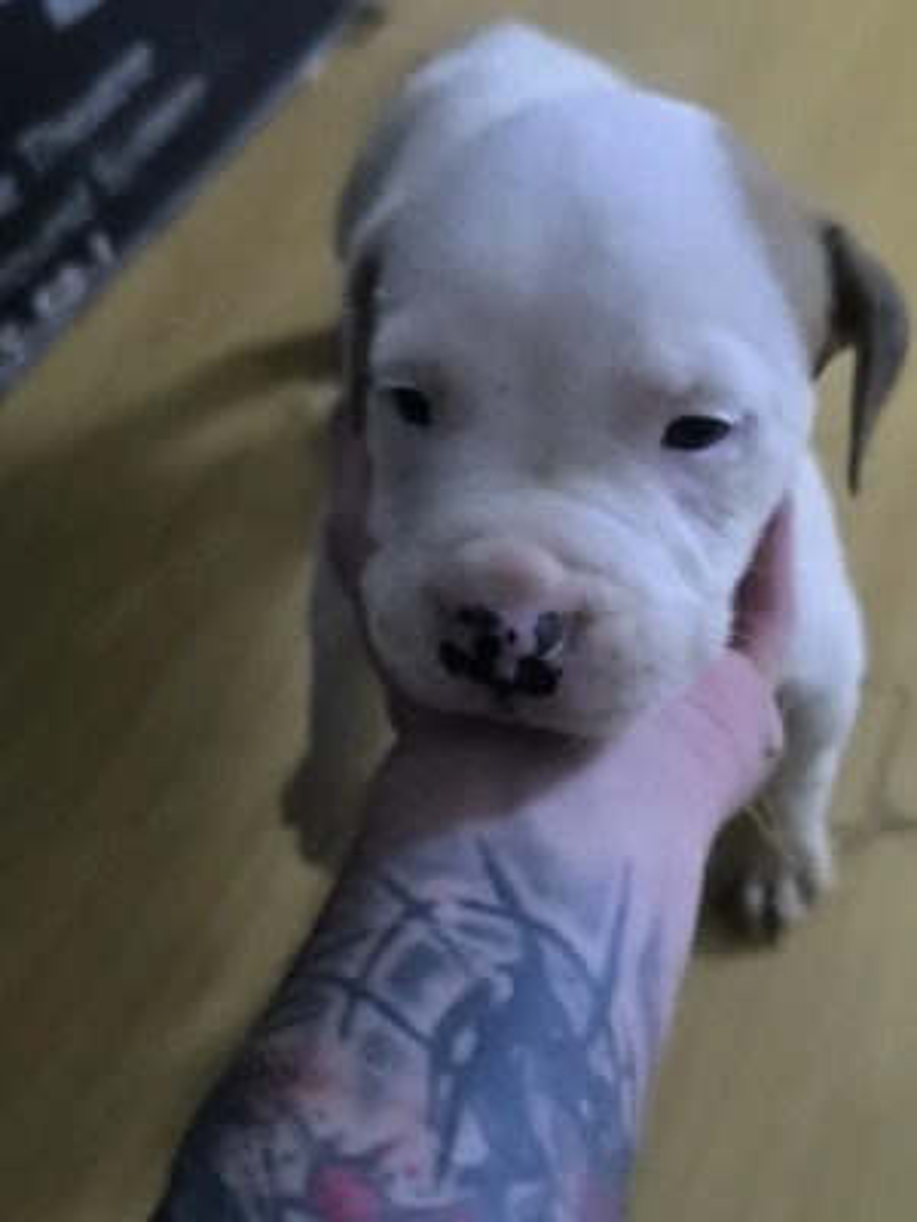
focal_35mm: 35
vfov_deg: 52.6
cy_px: 611
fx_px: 1236
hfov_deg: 40.7
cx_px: 458
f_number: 1.65
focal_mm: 6.14
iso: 8000
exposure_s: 1/20
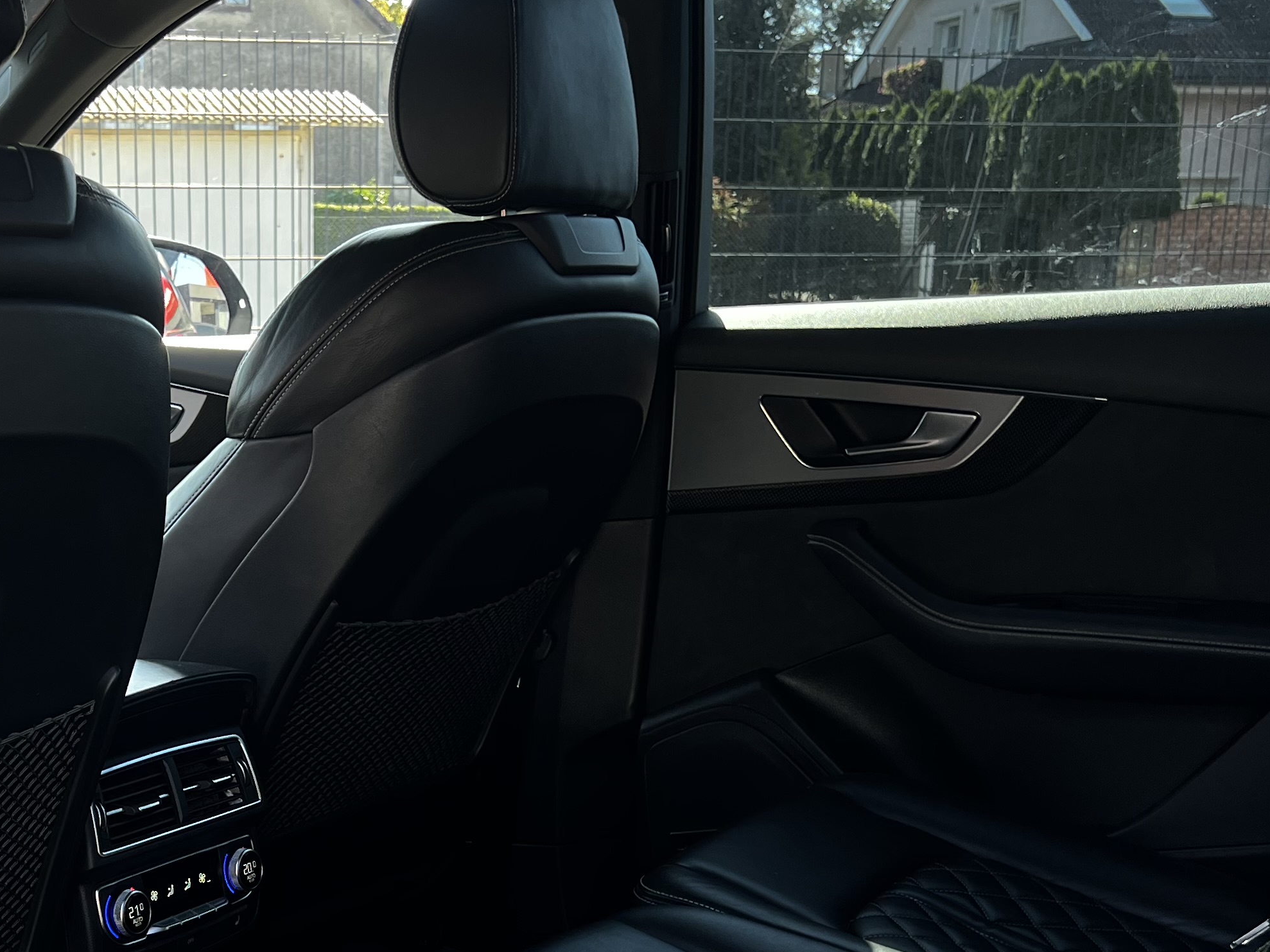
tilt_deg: -15.3
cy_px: 811
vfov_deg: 26.8
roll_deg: +0.8
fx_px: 1944
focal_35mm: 53
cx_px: 250
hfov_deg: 35.0
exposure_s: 1/123
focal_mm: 5.7
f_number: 1.5
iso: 64
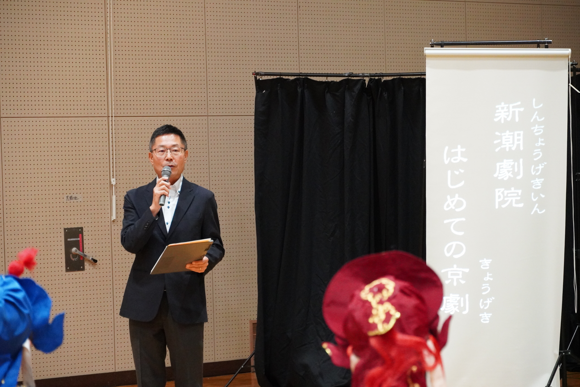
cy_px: 194
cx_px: 290
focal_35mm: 135
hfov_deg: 15.2
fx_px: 2176
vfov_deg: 10.2
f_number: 5.6
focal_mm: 90
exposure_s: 1/100
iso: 6400
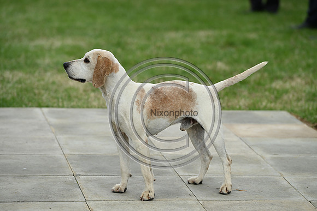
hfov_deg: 11.4
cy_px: 106
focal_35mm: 180
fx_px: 1585
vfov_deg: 7.6
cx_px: 158
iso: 280
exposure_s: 1/1250
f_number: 4.5
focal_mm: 180
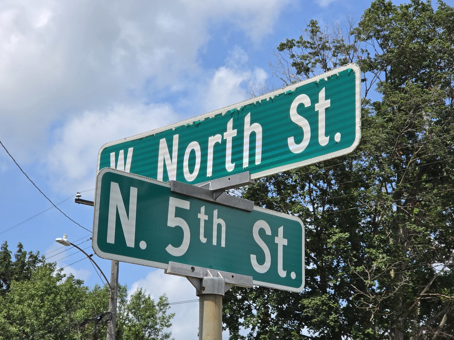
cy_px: 170
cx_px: 227
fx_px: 905
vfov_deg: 21.3
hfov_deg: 28.2
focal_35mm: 69
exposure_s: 1/1096
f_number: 2.4
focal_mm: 7
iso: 25
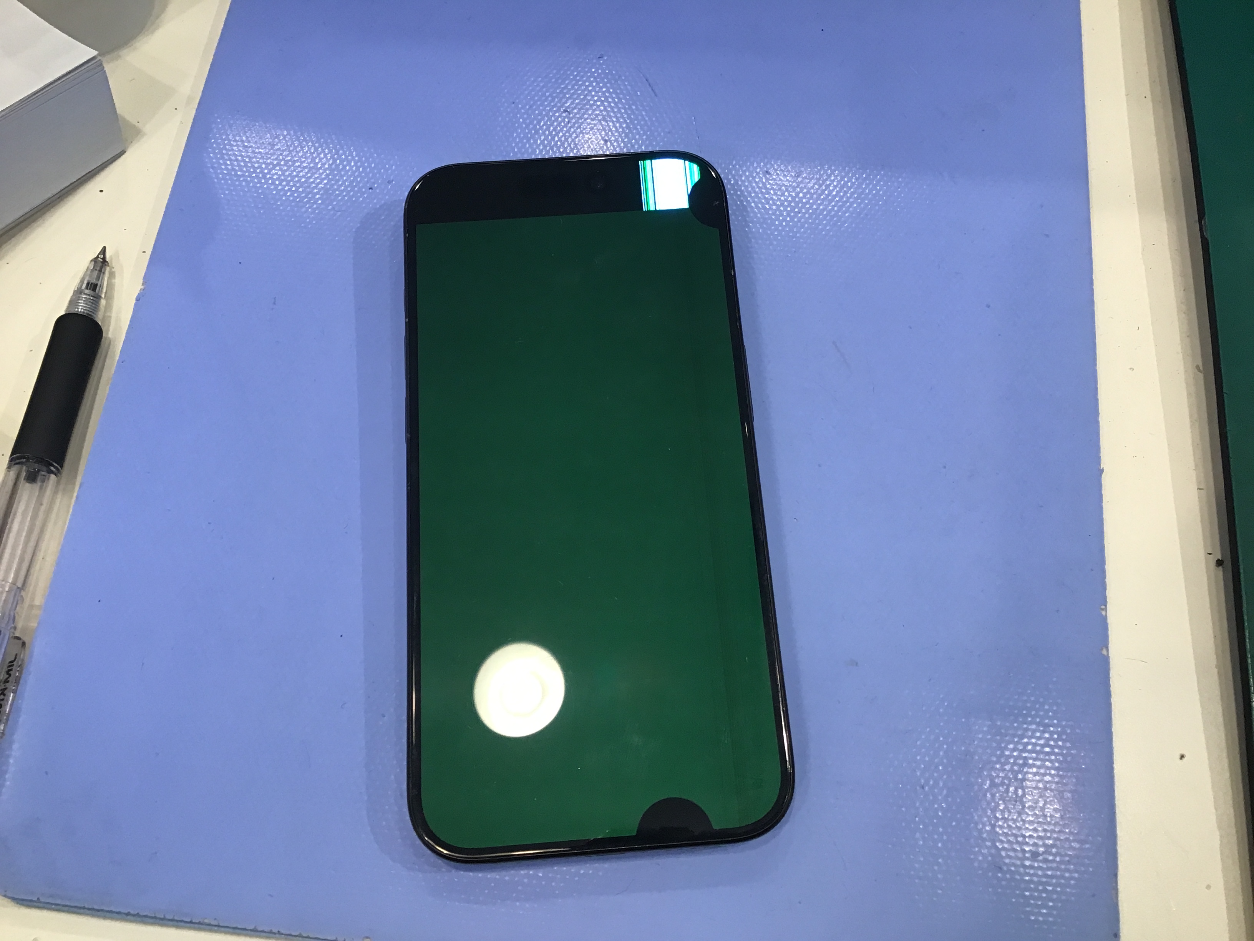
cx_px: 627
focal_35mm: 31
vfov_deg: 45.4
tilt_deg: -68.4
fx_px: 1123
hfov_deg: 58.4
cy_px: 470
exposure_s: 1/33
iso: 40
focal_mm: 3.3
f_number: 2.4
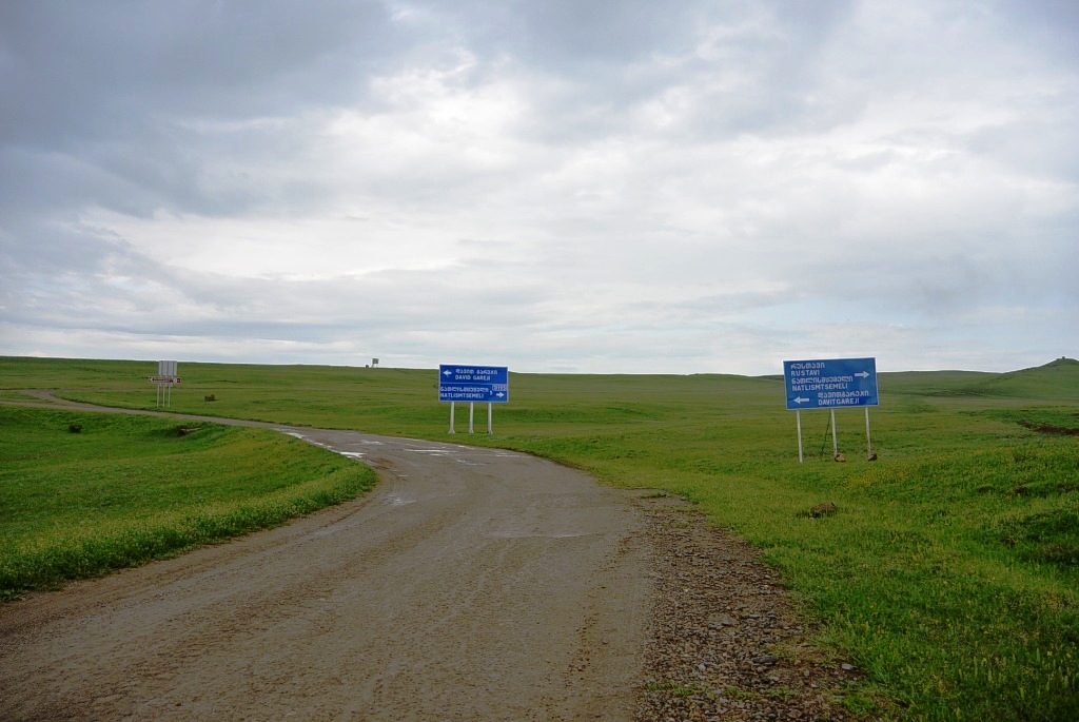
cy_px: 361
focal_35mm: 29
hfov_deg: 63.6
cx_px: 540
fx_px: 870
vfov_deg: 45.1
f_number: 3.5
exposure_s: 1/500
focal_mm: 11
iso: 100
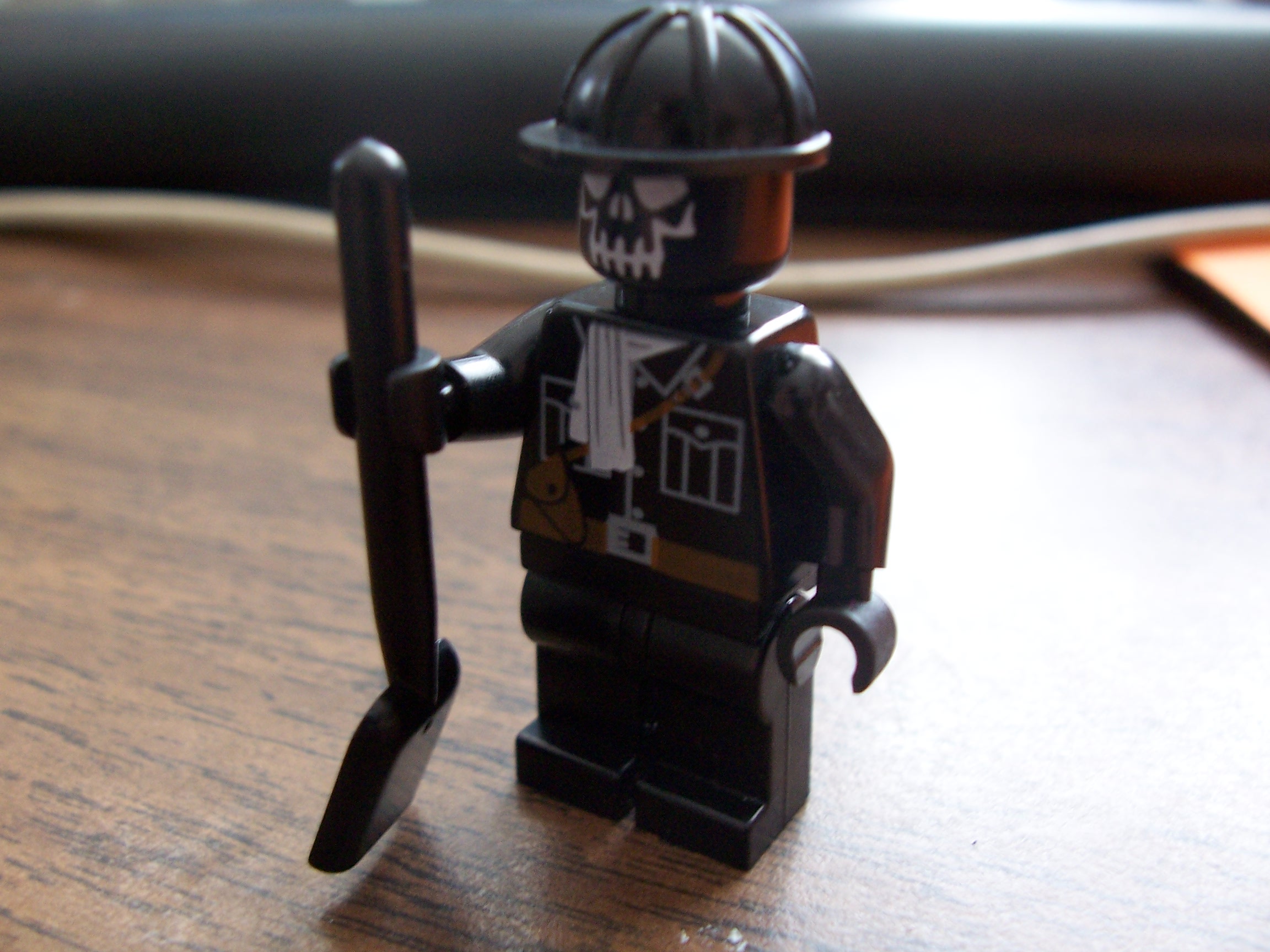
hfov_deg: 52.6
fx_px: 1284
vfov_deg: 40.7
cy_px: 476
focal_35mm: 35
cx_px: 635
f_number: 2.8
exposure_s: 1/15
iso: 140
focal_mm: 6
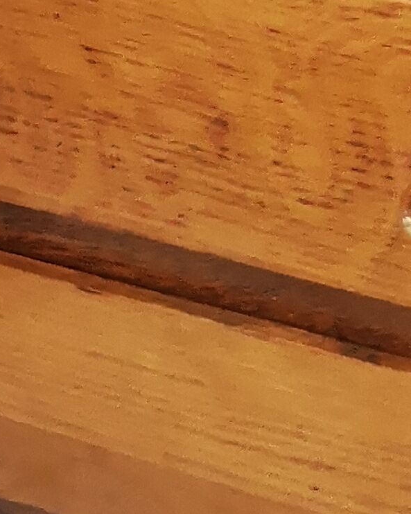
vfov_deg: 12.9
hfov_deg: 10.5
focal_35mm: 141
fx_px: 2145
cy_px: -267
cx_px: 666
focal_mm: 3.95
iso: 500
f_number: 1.8
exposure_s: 1/25
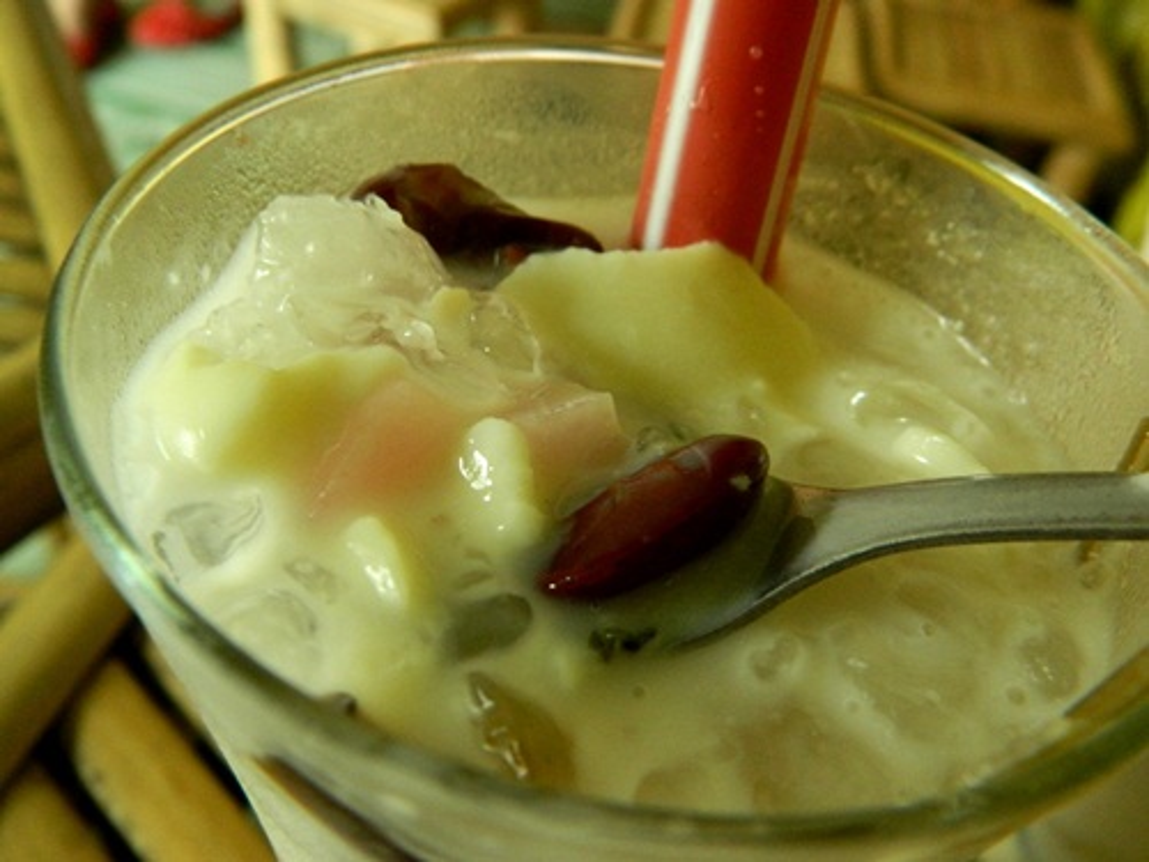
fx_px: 1162
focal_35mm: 35
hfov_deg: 52.6
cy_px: 431
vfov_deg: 40.7
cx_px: 574
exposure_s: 1/40
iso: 400
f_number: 3.3
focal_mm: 6.2
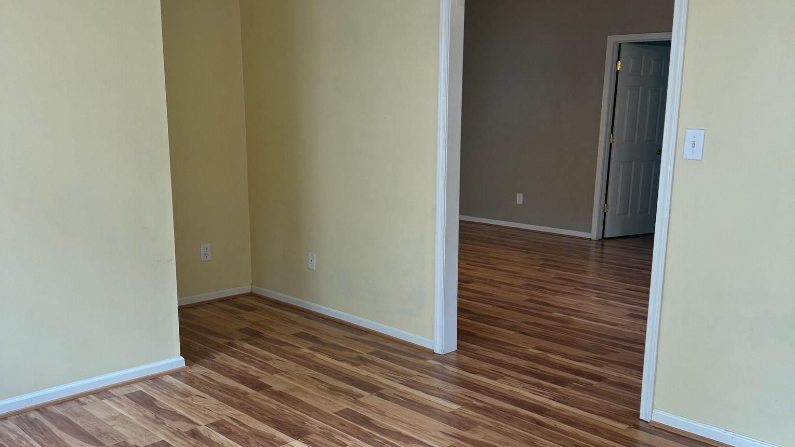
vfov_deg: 33.7
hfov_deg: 56.6
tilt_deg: -12.3
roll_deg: -0.6
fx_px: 738
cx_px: 398
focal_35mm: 35
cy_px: 259
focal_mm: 6.76
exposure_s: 1/120
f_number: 1.78
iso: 160
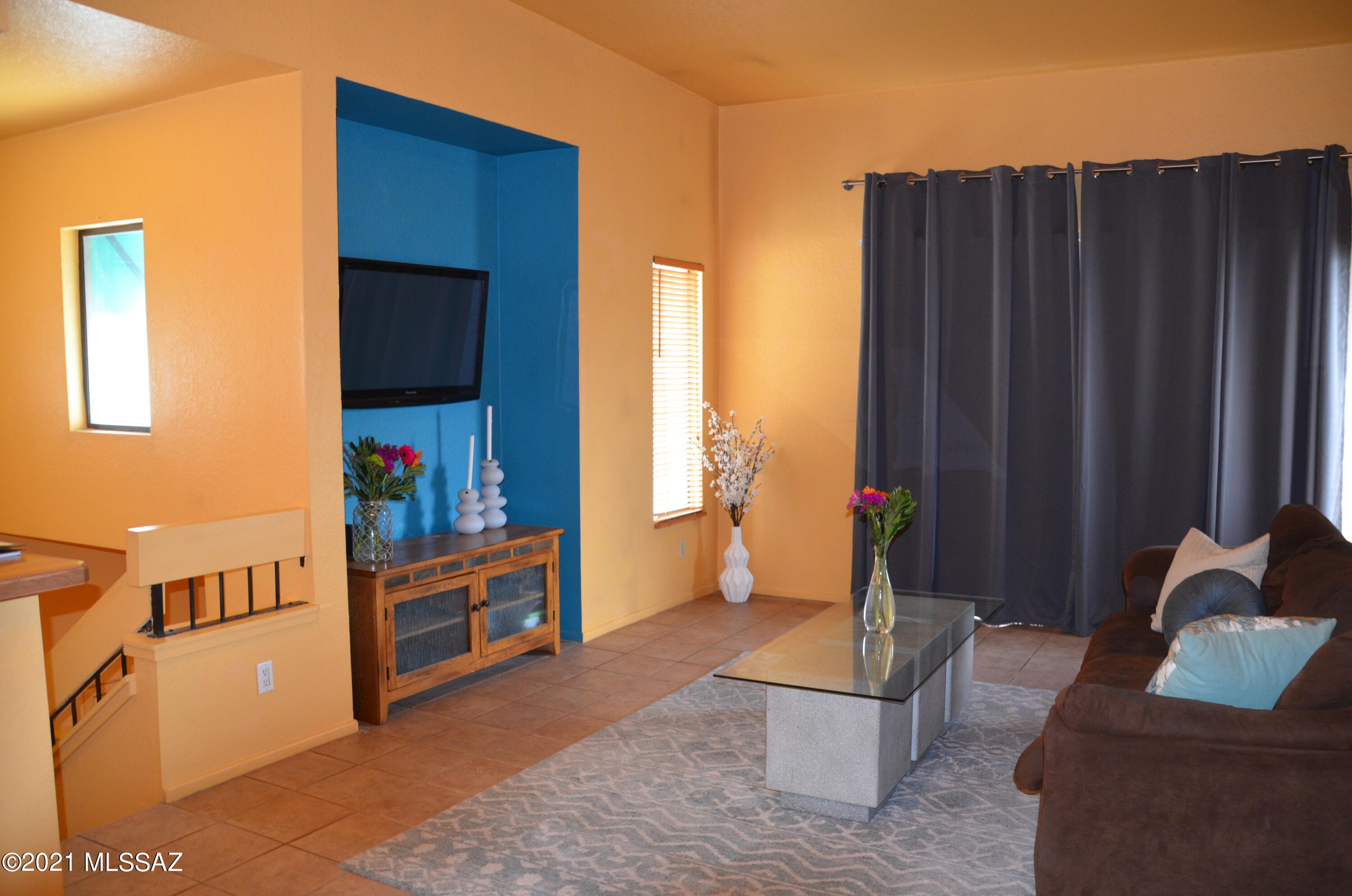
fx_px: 1124
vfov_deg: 43.4
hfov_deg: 62.0
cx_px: 676
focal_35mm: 30
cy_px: 448
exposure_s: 1/60
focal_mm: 20
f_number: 3.5
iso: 800
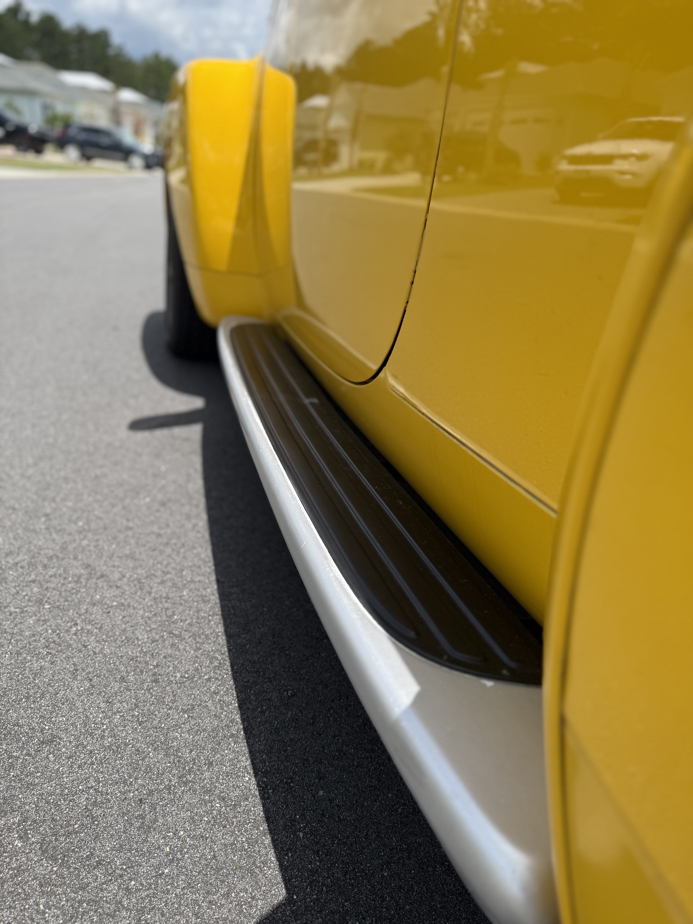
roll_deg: -6.2
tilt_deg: -23.9
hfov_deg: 56.8
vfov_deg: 71.6
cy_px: 462
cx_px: 346
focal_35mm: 24
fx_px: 641
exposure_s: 1/3279
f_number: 1.78
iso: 80
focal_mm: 6.76
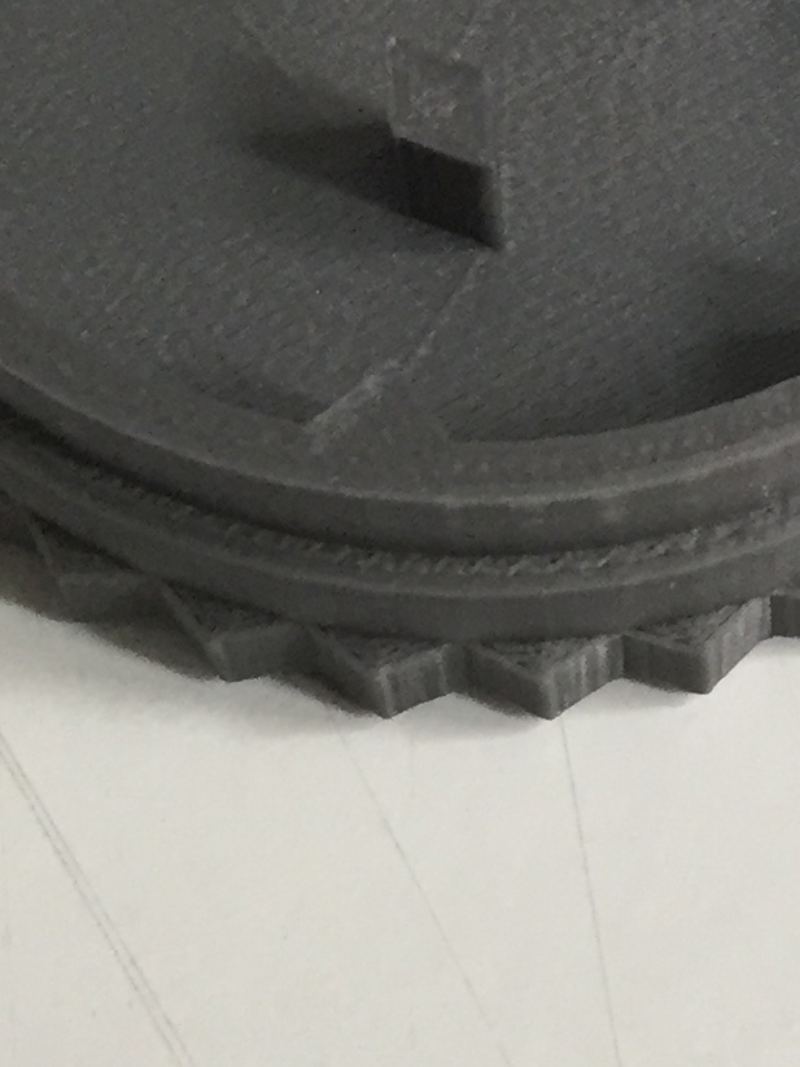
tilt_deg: -63.7
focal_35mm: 115
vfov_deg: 17.0
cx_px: 1203
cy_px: 245
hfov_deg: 12.3
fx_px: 3545
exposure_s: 1/33
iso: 160
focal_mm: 4.15
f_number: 2.2
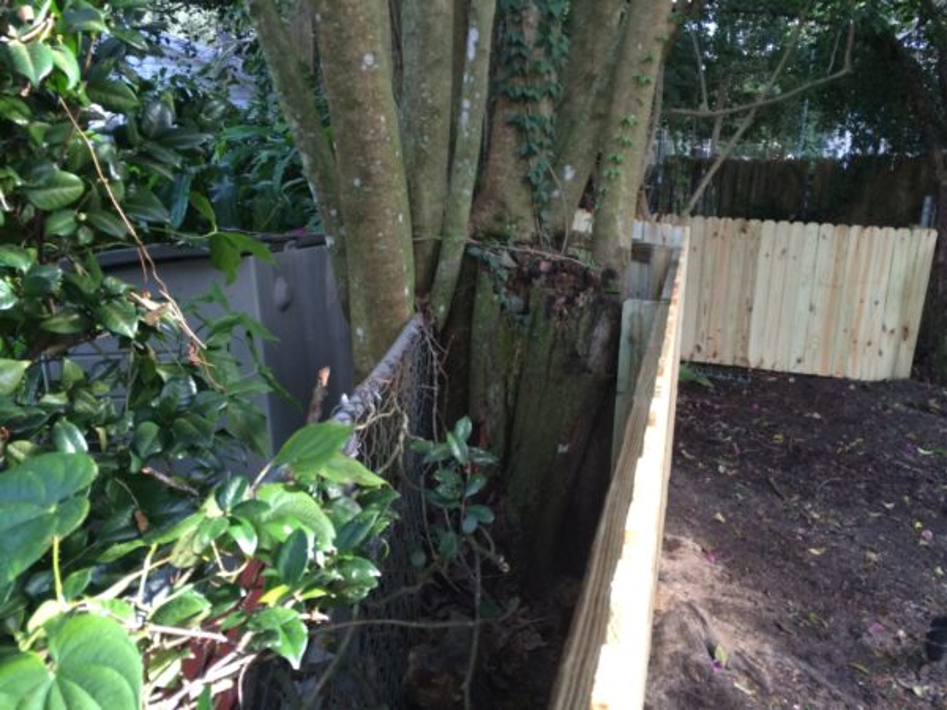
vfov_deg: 48.2
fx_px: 793
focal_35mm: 29
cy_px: 355
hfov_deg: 61.7
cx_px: 474
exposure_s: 1/30
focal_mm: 4.15
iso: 40
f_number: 2.2
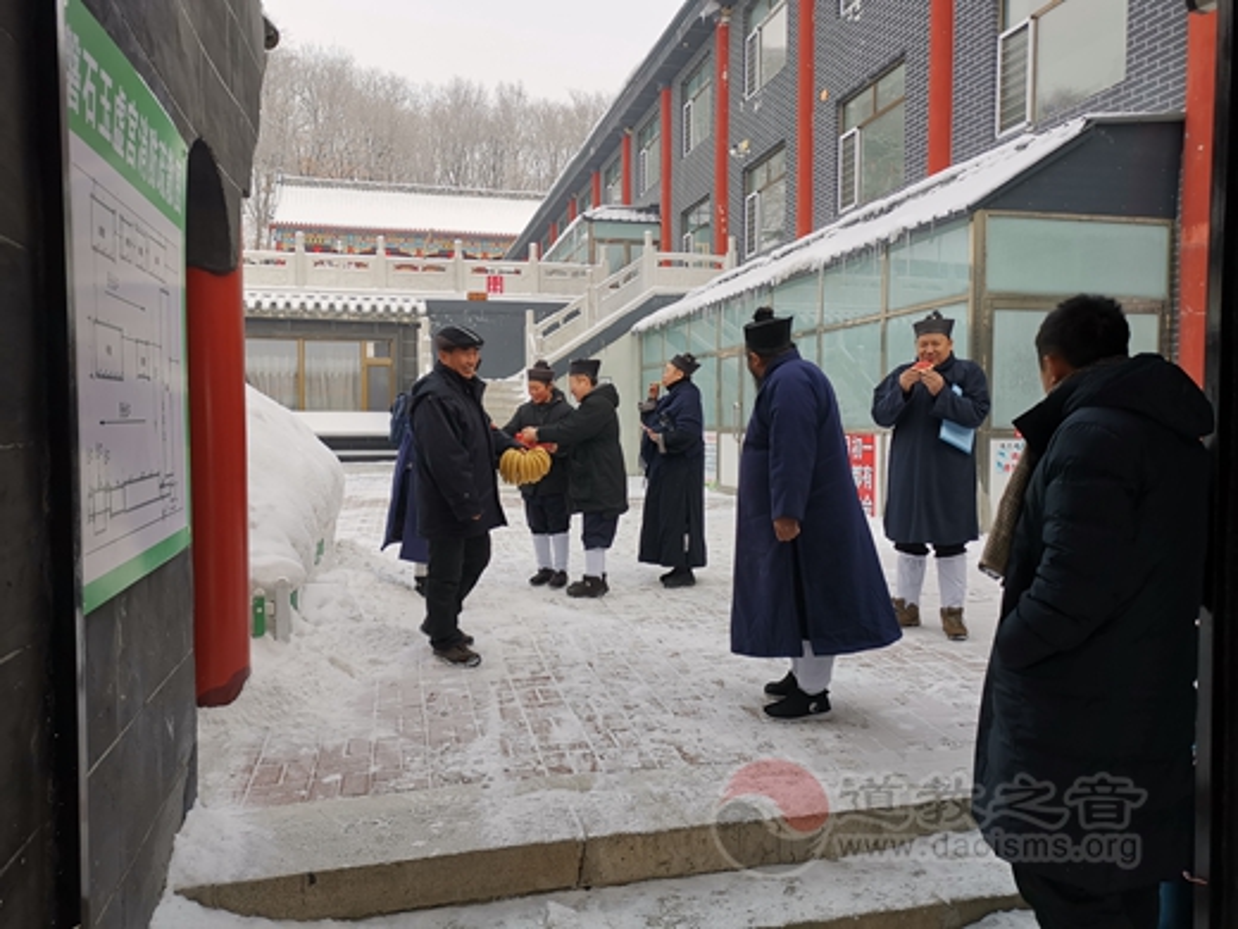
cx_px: 619
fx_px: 966
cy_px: 464
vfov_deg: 51.4
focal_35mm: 27
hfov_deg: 65.3
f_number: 1.8
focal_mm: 5.58
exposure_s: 1/769
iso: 50
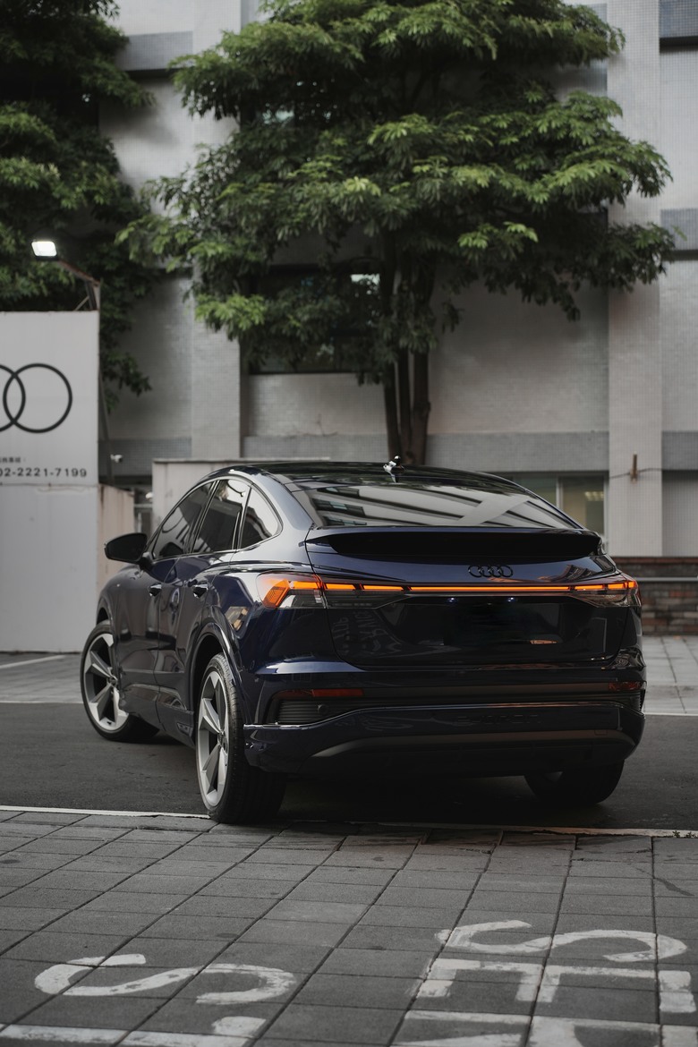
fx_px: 1454
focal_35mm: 50
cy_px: 524
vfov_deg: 39.6
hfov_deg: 27.0
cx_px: 349
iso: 100
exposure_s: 1/640
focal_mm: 50
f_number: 2.8
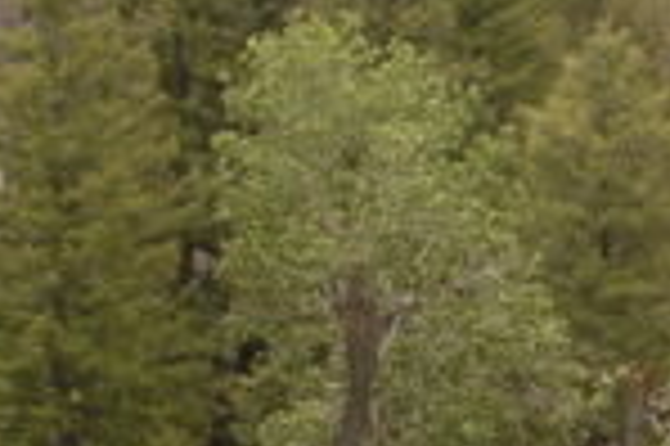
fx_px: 5255
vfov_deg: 4.9
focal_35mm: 283
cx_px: 823
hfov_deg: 7.2
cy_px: 223
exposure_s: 1/125
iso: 200
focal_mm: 35
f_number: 8
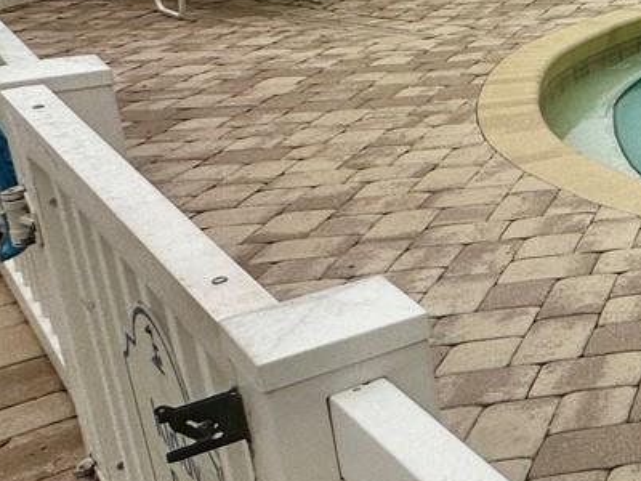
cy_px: 56
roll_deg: -2.9
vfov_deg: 25.4
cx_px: 1203
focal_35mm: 56
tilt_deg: -14.1
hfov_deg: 20.8
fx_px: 1037
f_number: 2.2
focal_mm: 2.22
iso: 50
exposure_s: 1/2681
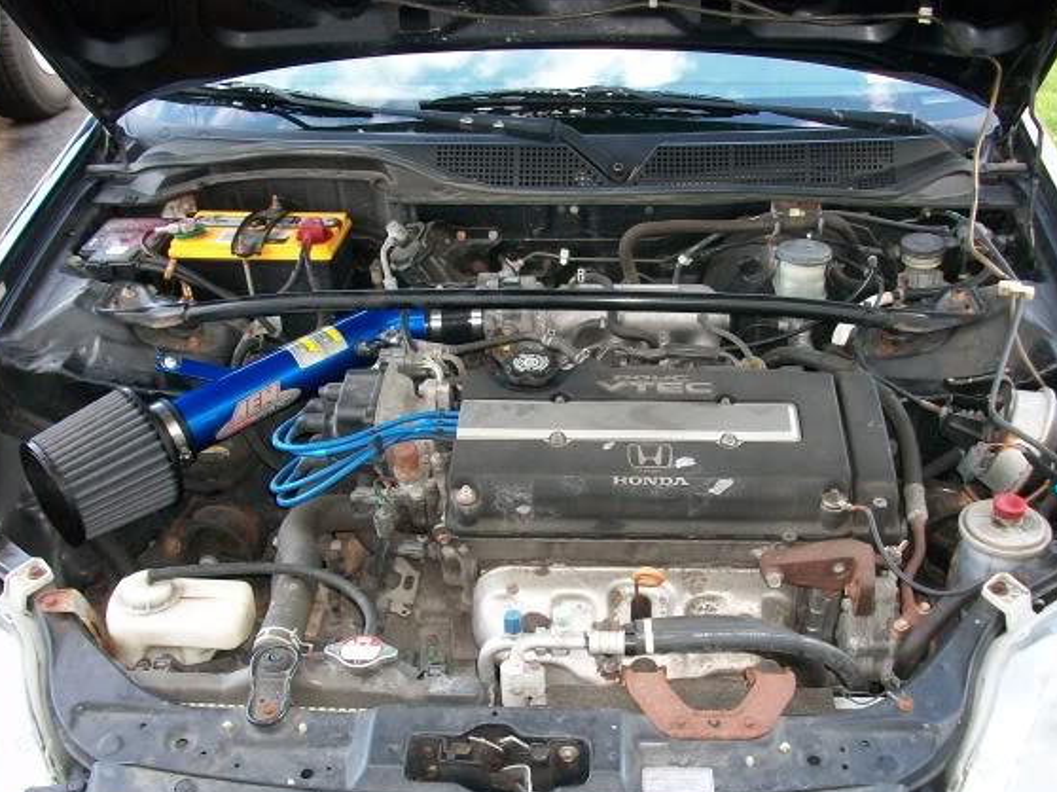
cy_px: 421
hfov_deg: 47.8
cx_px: 580
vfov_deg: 36.8
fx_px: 1190
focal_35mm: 39
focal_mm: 5.7
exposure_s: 1/60
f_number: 2.8
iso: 120
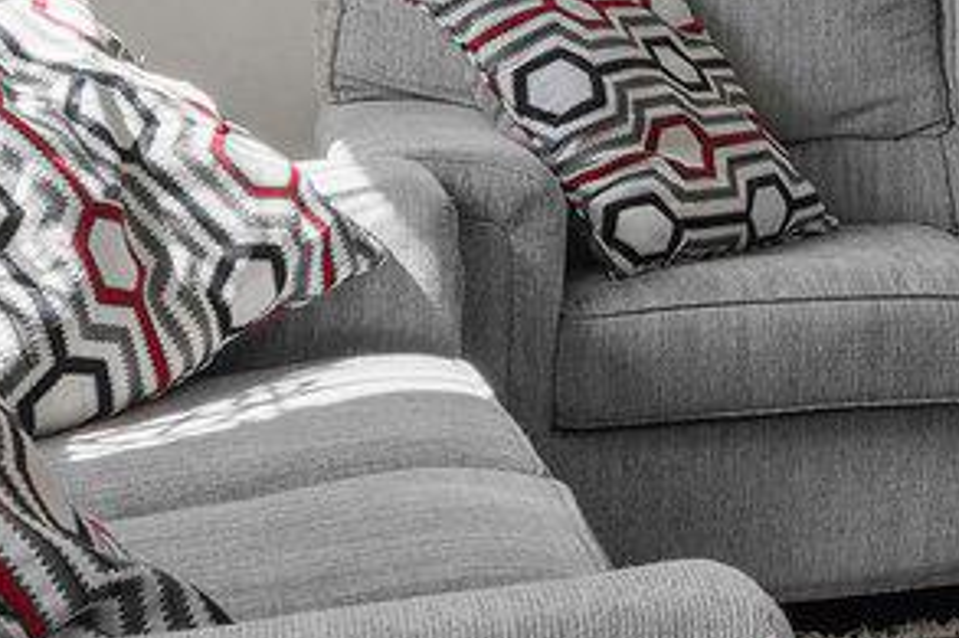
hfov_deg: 13.9
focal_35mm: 118
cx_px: 2065
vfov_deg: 11.3
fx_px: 3149
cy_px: -168
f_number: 8
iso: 400
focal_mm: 16.9
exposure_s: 1/25
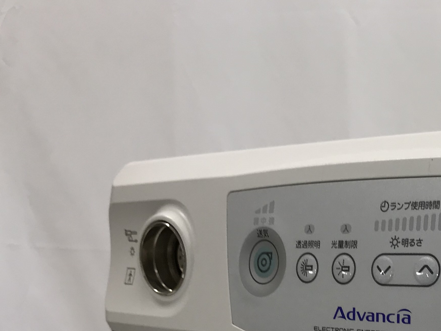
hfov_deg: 27.4
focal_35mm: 65
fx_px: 828
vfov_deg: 21.2
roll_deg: +0.7
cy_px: 382
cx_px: 478
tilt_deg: -10.3
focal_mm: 3.99
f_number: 1.8
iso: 32
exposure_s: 1/60
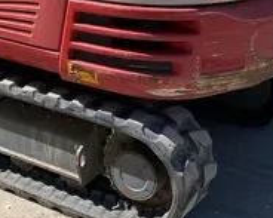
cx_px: 15
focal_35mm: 76
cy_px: -14
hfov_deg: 24.2
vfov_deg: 19.4
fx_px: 614
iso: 32
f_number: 1.8
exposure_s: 1/2967
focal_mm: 4.25
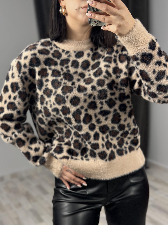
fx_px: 311
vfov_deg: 39.7
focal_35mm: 48
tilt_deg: -34.7
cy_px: 112
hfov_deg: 30.3
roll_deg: +6.4
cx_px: 84
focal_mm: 6.86
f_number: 1.78
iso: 125
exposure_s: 1/100
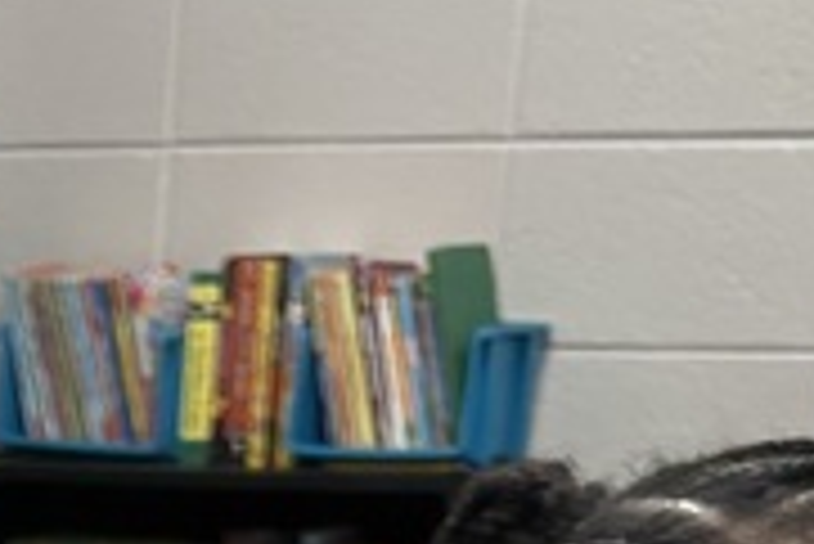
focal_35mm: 153
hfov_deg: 12.4
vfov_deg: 6.9
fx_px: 3462
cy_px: 2167
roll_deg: +1.1
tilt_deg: -28.4
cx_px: -571
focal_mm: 5.96
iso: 100
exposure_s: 1/60
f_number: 1.6
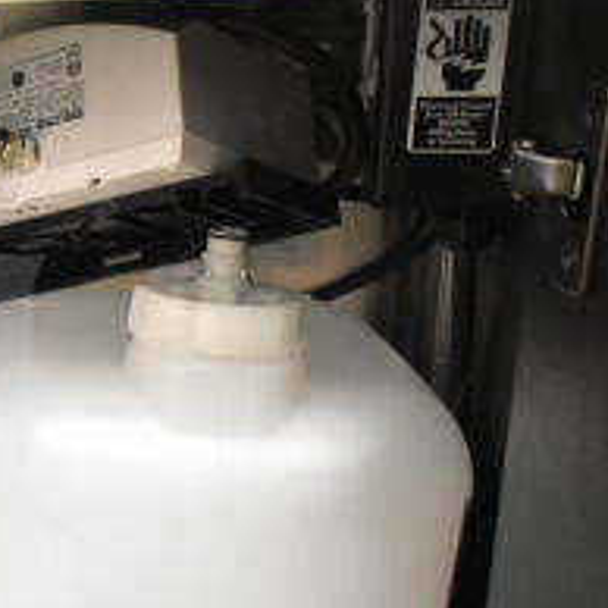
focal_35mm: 80
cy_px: 503
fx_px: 1590
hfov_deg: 19.5
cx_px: -238
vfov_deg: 21.3
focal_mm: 20
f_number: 3.5
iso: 4500
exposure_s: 1/30
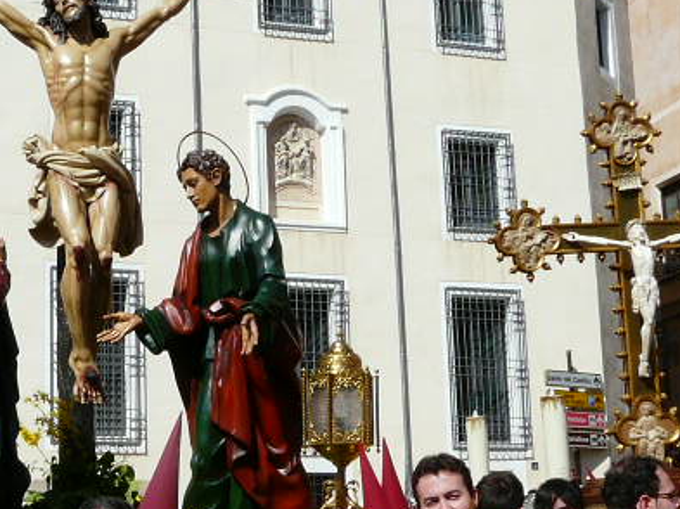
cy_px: 338
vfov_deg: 19.5
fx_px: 1472
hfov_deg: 25.8
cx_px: 192
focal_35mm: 75
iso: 100
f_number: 7.1
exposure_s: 1/400
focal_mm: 4.7
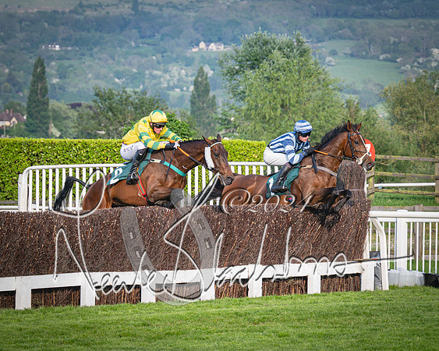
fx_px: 2768
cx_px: 196
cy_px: 161
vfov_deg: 7.3
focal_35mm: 213
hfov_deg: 9.1
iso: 400
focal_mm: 115
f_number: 4
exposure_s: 1/1600
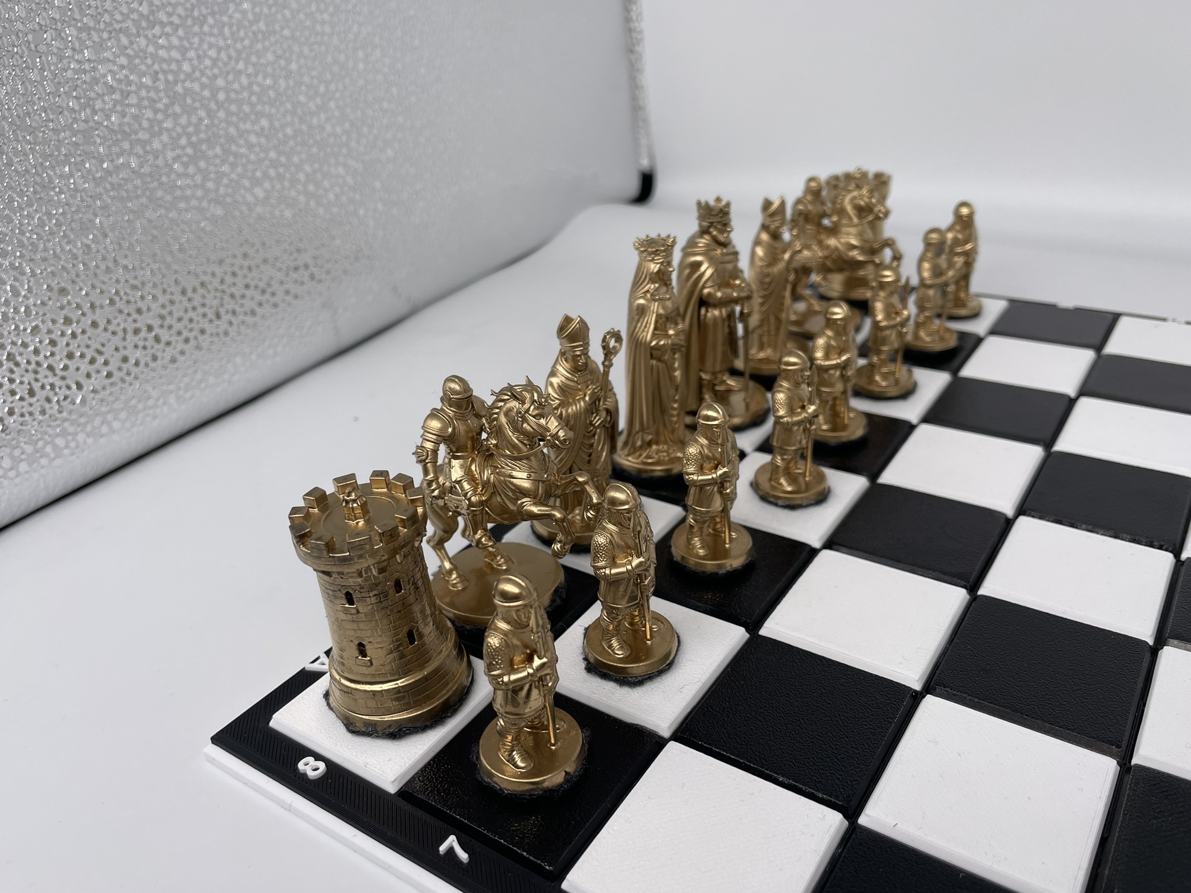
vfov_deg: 51.4
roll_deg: +3.2
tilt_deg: -27.4
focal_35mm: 27
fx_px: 929
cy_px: 447
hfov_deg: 65.3
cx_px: 609
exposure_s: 1/1182
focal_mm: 4.2
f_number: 1.6
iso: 32
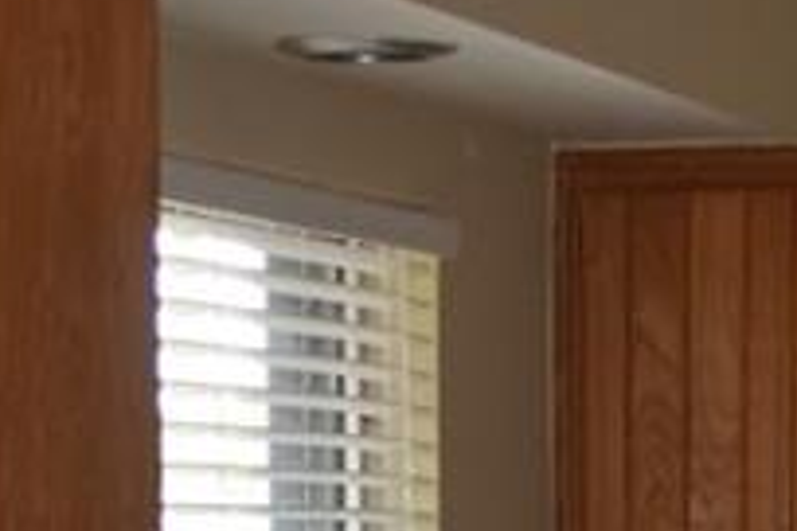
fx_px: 4173
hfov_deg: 10.9
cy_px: 1206
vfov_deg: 6.9
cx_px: 645
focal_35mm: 189
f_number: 5
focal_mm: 25
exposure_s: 1/100
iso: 800
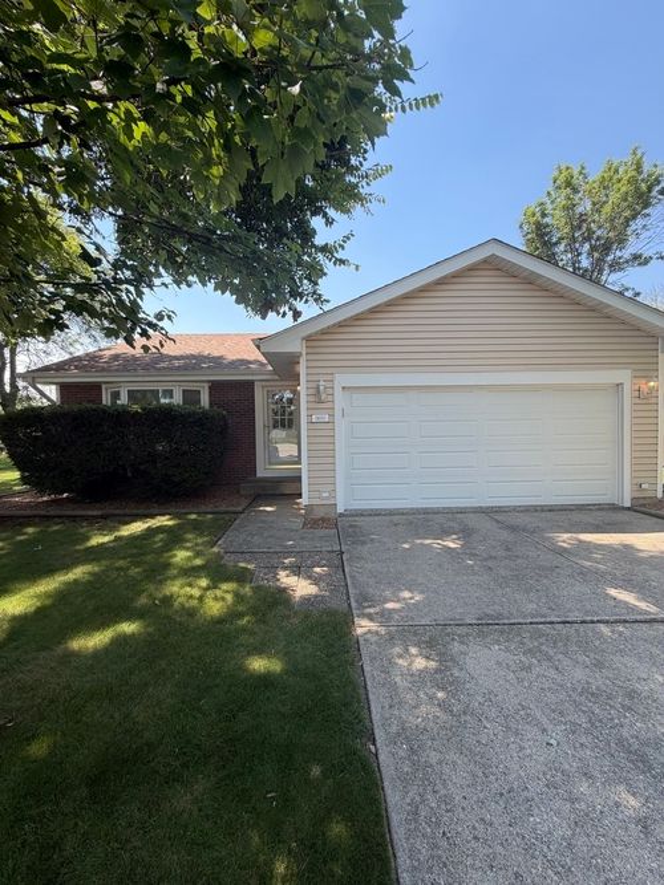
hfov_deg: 85.7
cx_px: 332
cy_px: 442
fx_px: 358
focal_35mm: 14
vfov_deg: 102.1
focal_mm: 2.22
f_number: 2.2
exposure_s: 1/502
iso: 50
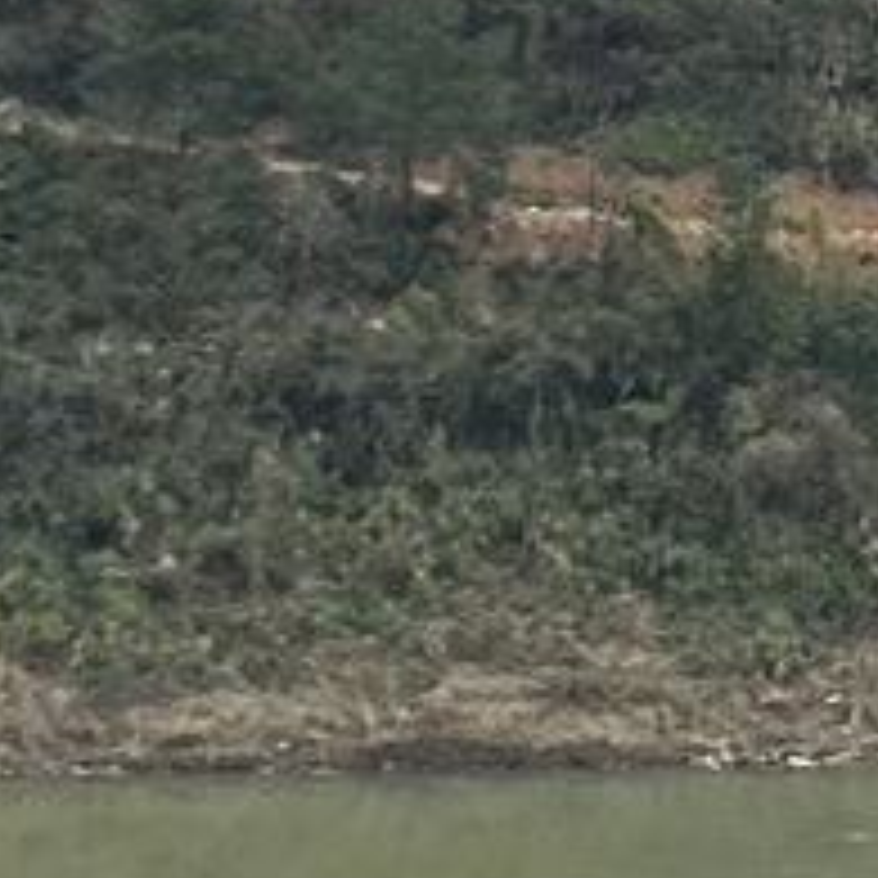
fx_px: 6772
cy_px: -383
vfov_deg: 7.3
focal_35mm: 236
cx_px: 2756
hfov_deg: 6.6
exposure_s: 1/1838
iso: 50
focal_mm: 5.7
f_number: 1.5
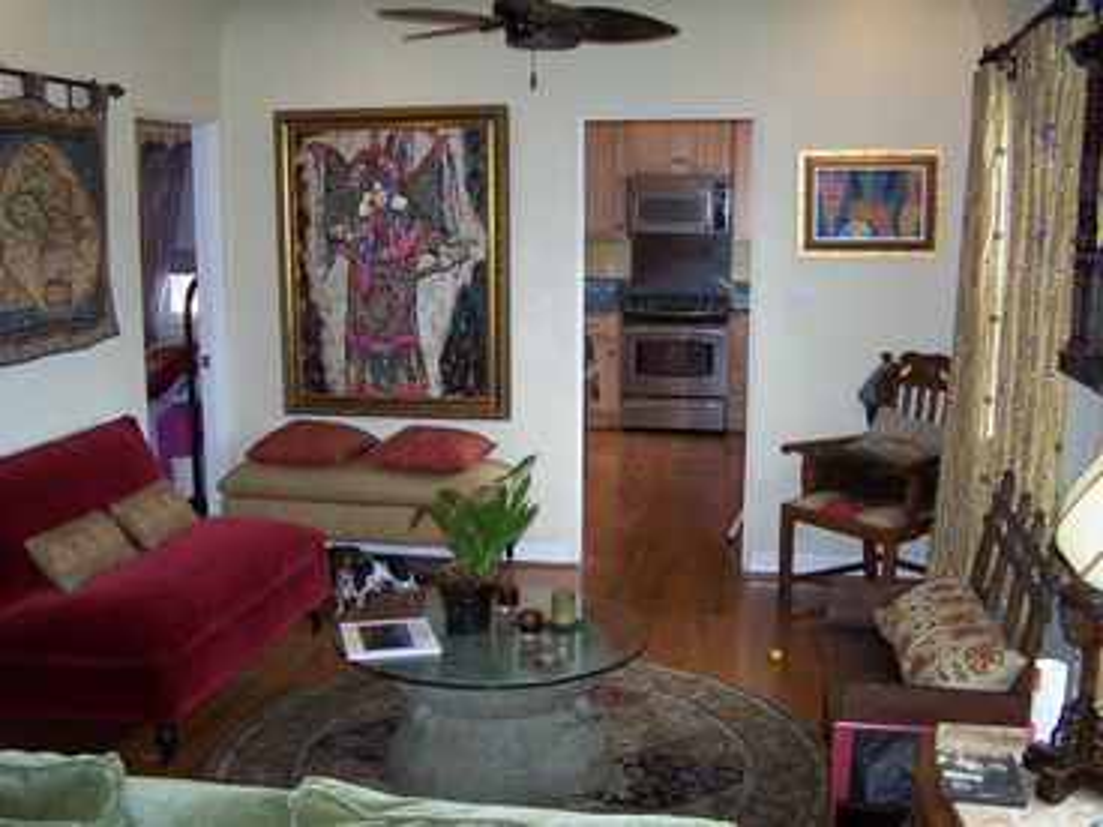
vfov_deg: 37.7
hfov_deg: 49.0
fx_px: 1211
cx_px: 552
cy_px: 414
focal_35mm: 38
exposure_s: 1/60
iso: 140
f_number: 2.8
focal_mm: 6.3
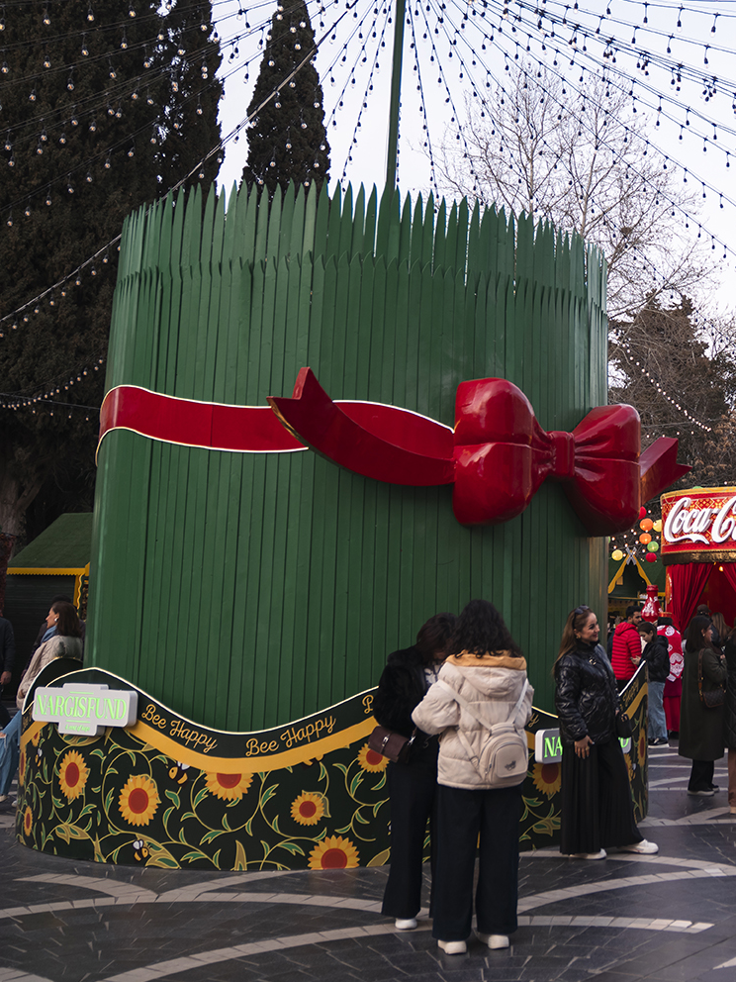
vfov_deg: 42.8
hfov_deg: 30.1
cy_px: 402
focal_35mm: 44
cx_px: 776
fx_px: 1247
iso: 125
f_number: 4
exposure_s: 1/1000
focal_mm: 24
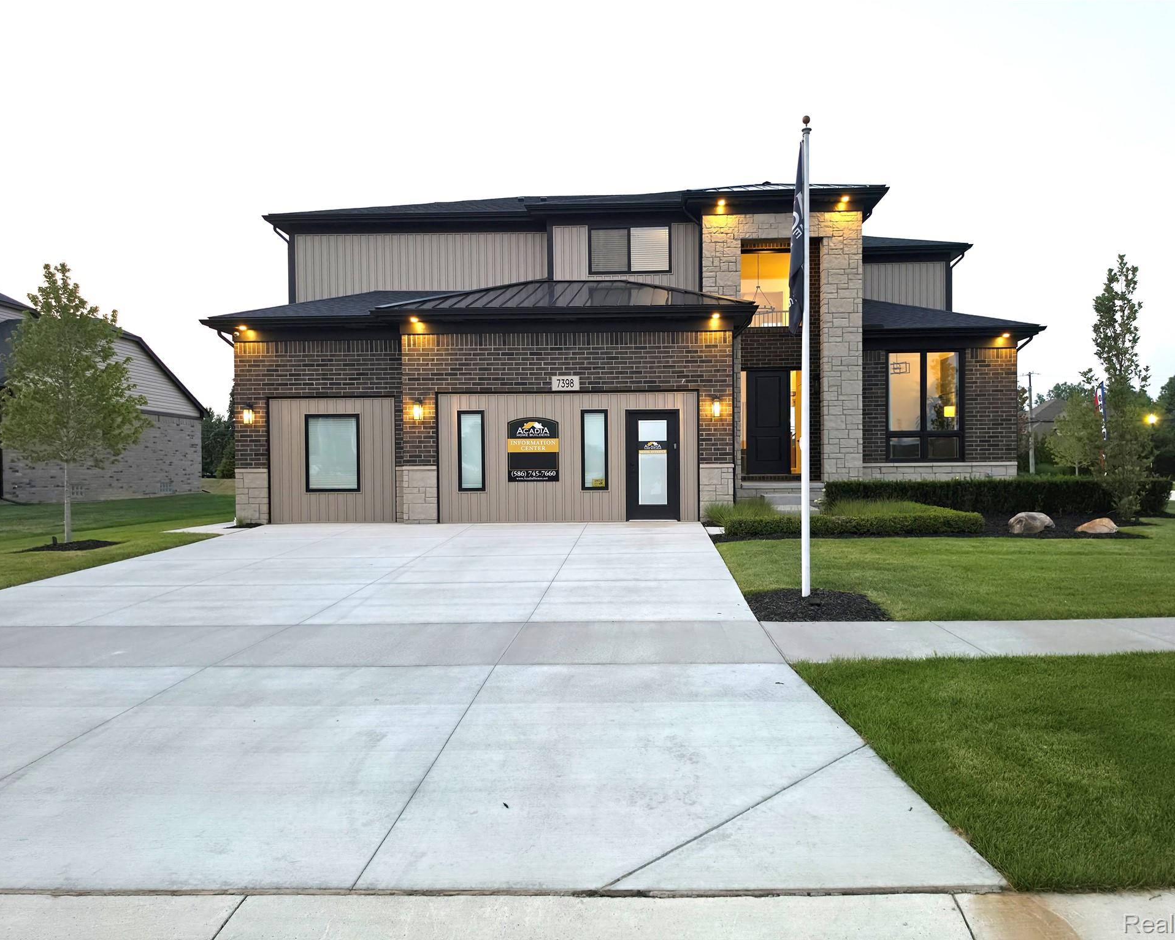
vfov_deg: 58.8
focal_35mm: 24
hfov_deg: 70.2
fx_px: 835
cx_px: 616
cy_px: 470
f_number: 1.4
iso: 125
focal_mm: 6.5
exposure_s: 1/120
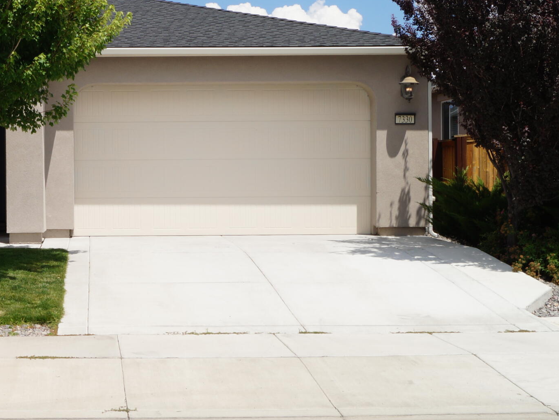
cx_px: 48
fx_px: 1017
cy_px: 189
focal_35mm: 63
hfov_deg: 29.4
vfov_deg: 23.3
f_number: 16
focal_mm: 20
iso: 100
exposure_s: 1/125
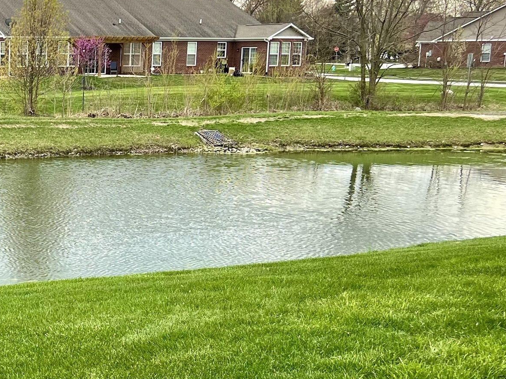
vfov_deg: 21.6
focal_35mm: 68
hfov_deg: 26.1
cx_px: -66
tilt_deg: -10.5
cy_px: 228
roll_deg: +0.3
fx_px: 994
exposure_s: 1/1266
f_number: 1.5
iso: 50
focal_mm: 5.7
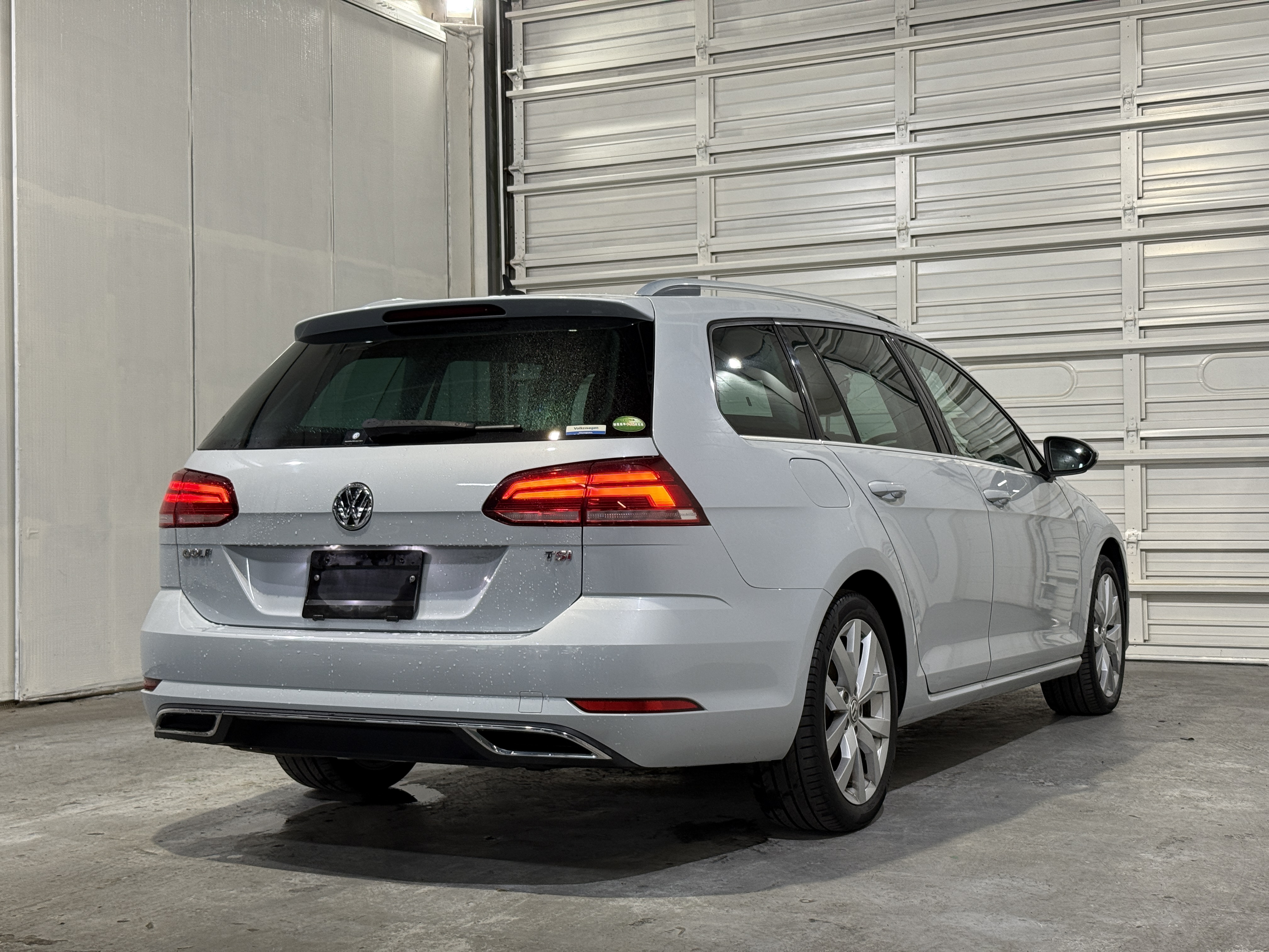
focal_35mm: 48
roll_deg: +0.4
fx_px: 1760
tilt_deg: +0.8
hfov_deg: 39.7
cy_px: 476
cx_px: 634
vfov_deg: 30.3
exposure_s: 1/60
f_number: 1.78
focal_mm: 6.76
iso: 80
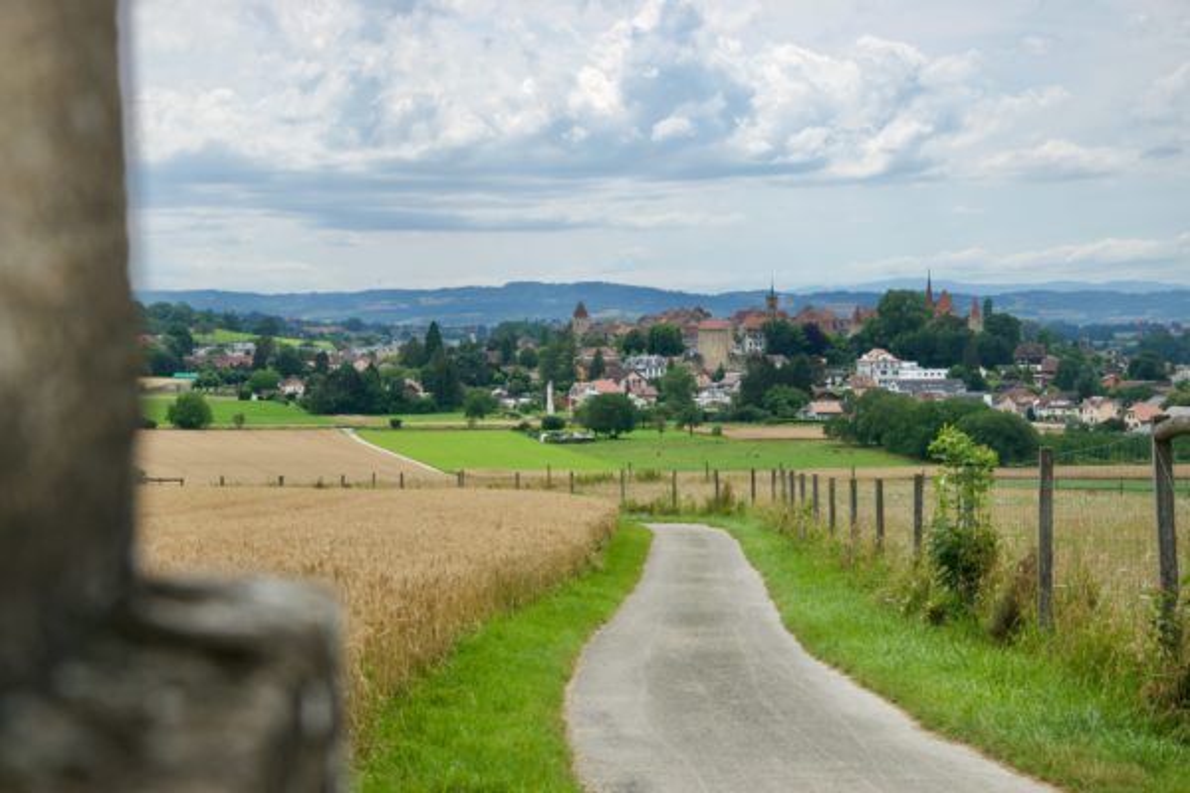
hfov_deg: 23.4
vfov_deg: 15.7
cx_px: 595
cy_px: 396
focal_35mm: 87
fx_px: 2876
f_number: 7.1
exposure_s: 1/800
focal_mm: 58
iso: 200
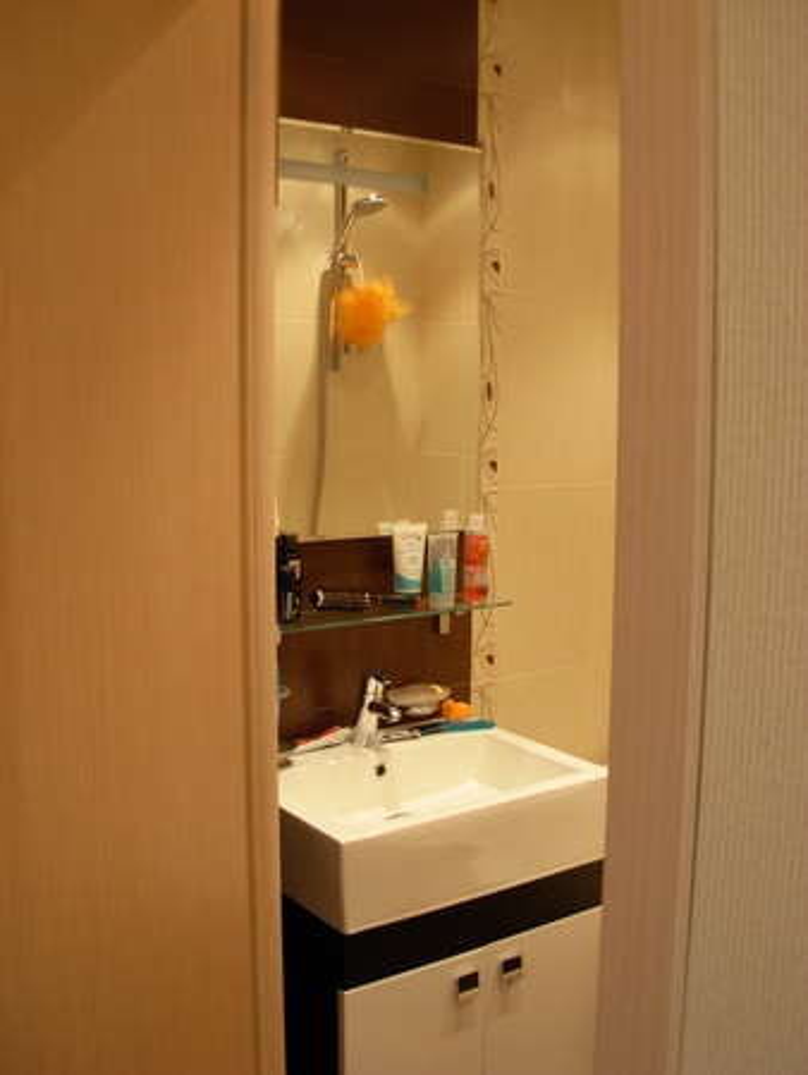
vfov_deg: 49.0
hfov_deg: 37.8
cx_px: 404
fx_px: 1182
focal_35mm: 38
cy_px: 538
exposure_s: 1/10.9
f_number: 2.9
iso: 79
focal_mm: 6.3
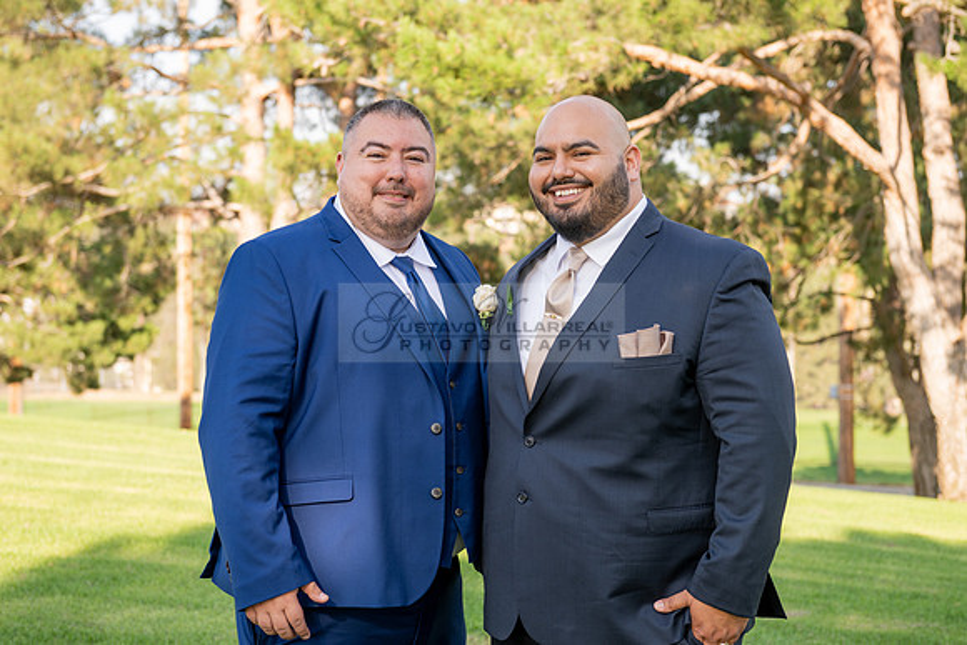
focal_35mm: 60
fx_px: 1612
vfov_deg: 22.6
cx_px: 484
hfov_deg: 33.4
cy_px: 322
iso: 80
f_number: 4
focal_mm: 60
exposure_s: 1/160
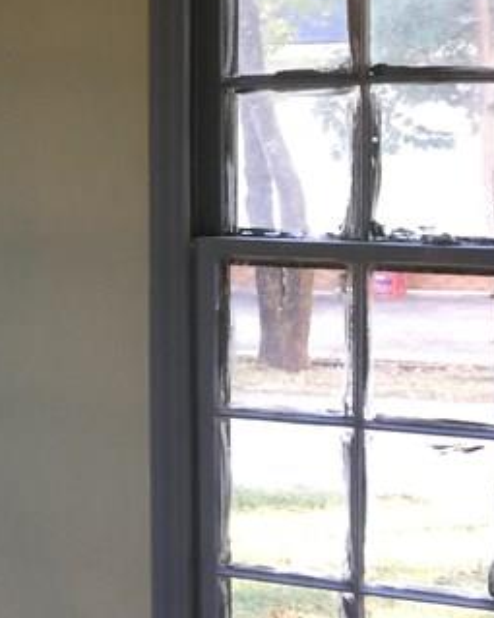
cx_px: -322
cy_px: 186
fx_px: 1664
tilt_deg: -4.2
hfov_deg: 15.2
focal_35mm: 91
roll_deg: +0.2
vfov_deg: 20.9
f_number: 2.2
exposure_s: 1/15
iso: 32
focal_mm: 4.15
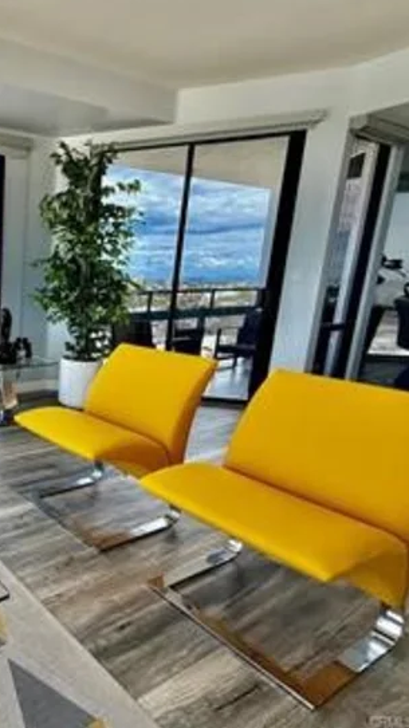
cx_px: -82
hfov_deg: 39.0
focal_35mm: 21
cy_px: 357
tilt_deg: -11.1
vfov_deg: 83.9
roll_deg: +0.1
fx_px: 405
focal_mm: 2.22
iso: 50
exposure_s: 1/349
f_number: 2.2
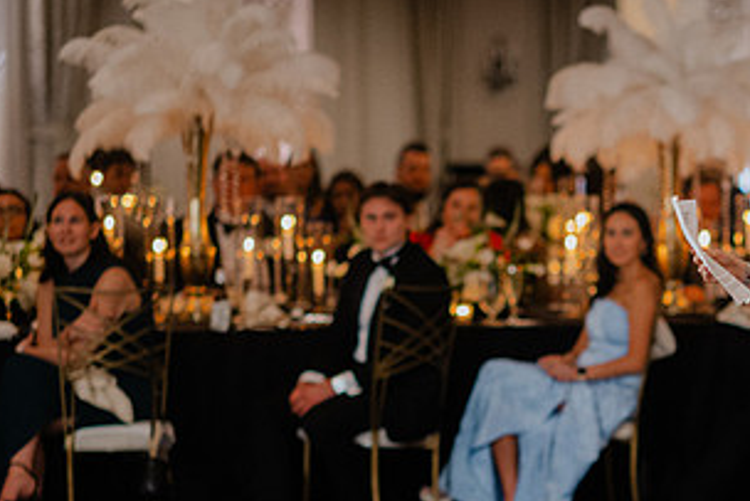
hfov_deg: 12.6
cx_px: 661
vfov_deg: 8.5
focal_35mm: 162
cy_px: 428
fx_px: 3376
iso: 2000
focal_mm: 85
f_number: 2
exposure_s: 1/160
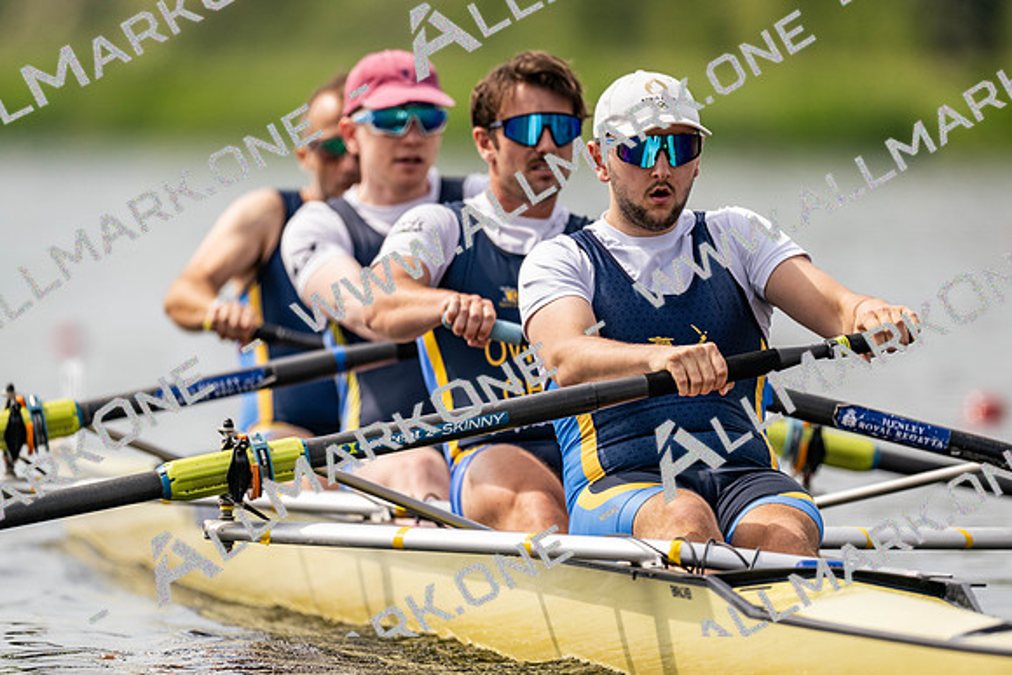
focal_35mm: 600
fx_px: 16870
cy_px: 338
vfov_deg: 2.3
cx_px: 506
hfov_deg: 3.4
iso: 280
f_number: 4
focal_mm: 600
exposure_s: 1/2500
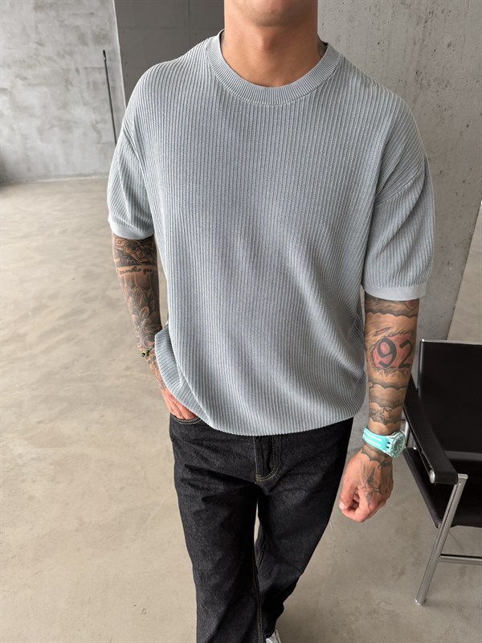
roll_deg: +0.3
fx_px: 446
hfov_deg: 56.8
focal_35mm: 24
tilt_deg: -29.0
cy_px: 322
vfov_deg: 71.6
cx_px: 241
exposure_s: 1/121
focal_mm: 6.76
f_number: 1.78
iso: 125
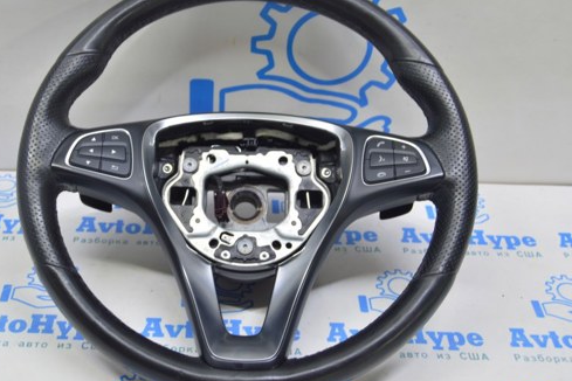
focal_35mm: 51
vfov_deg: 26.5
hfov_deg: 38.8
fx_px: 810
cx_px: 235
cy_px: 172
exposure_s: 1/20
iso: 400
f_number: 5.6
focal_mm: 26
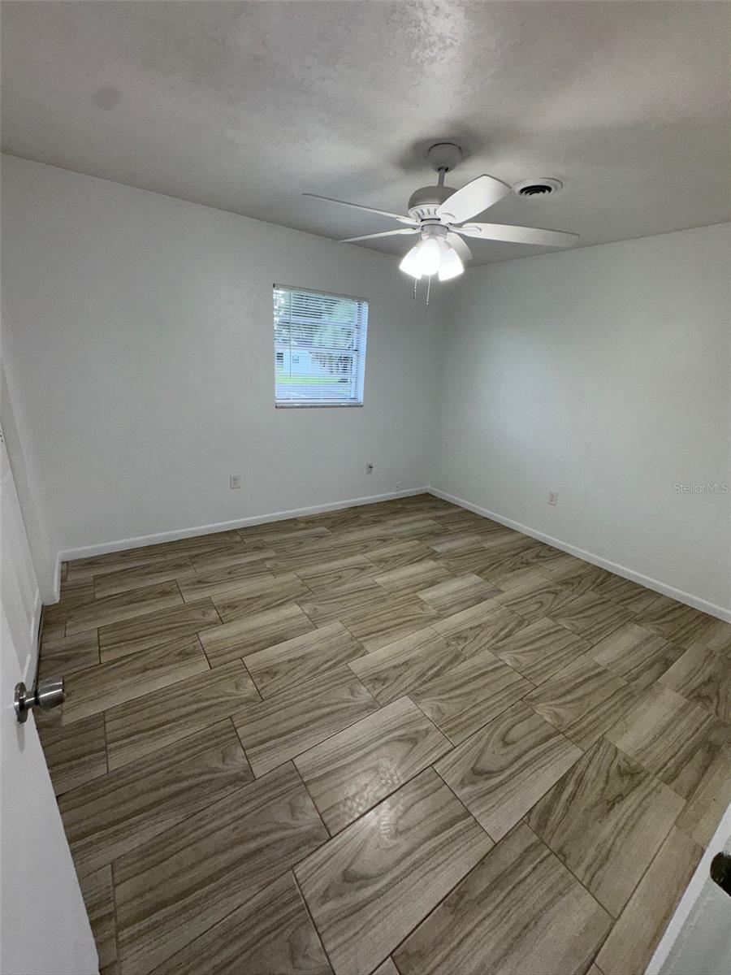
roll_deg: -2.6
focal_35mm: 14
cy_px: 488
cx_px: 366
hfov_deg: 85.7
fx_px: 394
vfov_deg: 102.1
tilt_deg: -19.0
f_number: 2.2
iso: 32
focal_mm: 2.22
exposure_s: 1/138
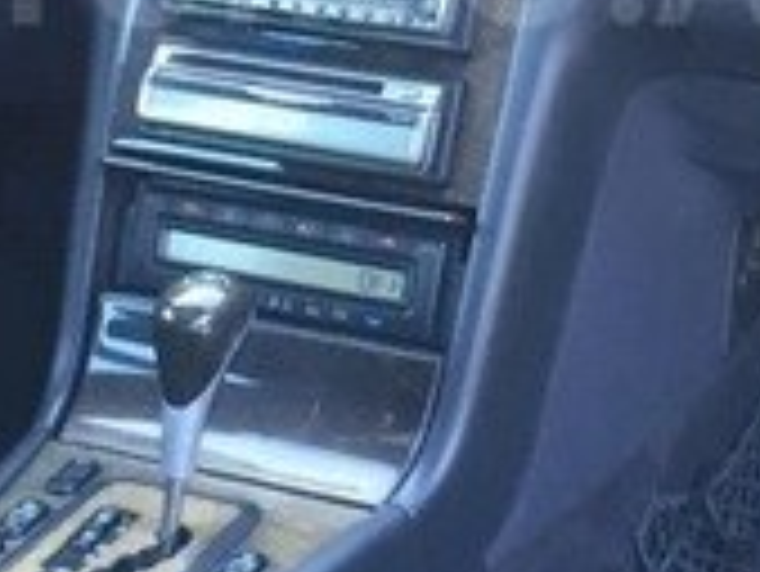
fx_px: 2483
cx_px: 436
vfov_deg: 12.9
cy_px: -43
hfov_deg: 17.4
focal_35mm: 113
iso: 100
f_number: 2.2
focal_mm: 4.15
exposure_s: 1/33
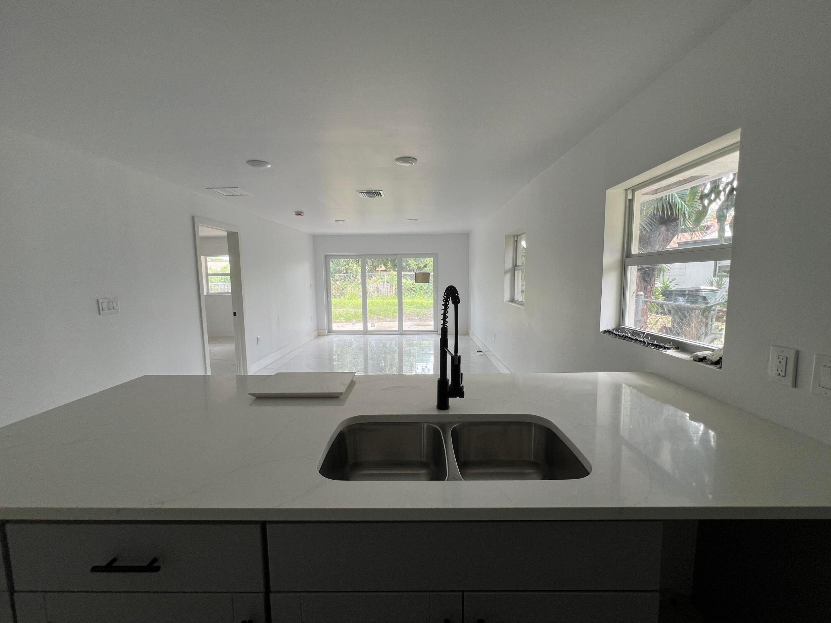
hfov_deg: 106.2
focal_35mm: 13
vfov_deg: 89.9
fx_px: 312
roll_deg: +1.2
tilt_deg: -6.6
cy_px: 312
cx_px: 416
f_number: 1.8
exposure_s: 1/99
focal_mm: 1.57
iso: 40
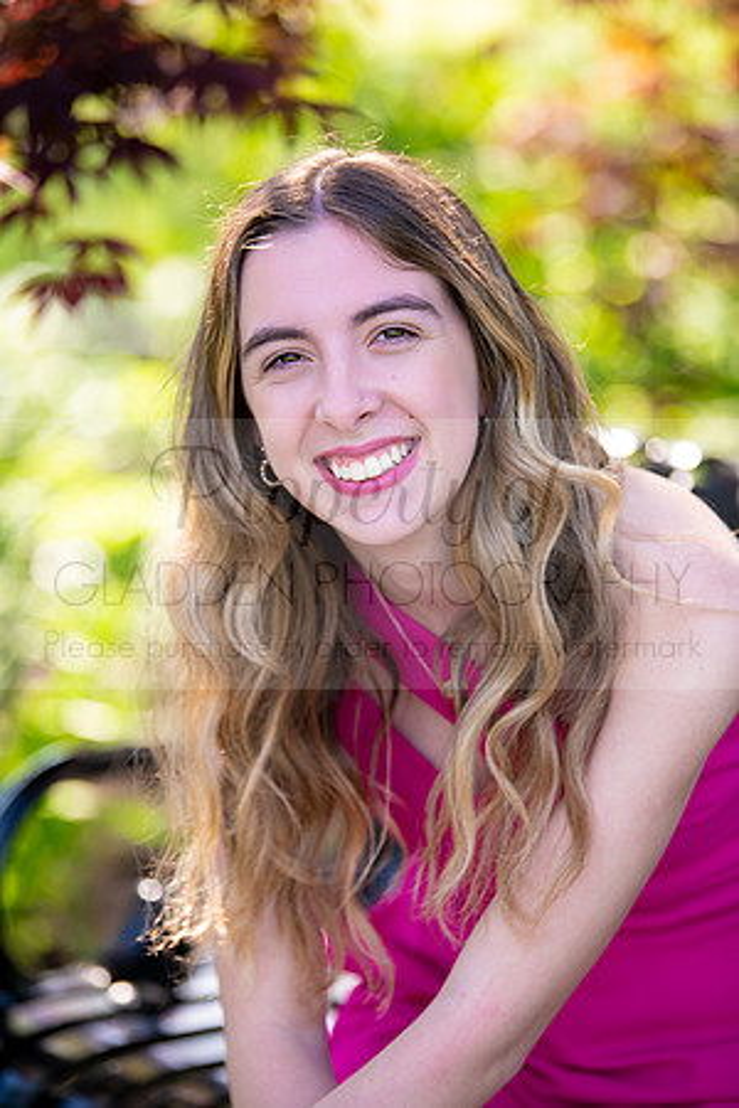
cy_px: 554
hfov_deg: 10.2
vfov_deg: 15.2
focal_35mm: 135
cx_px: 370
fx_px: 4157
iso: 250
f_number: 2.8
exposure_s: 1/320
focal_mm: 135
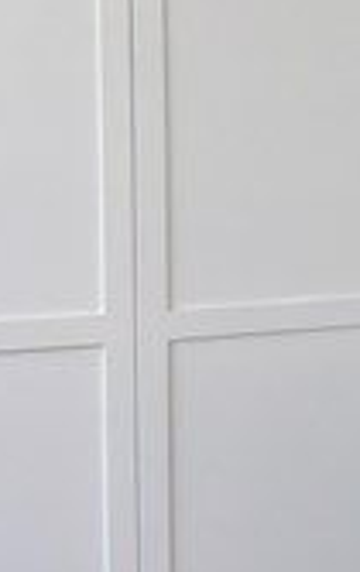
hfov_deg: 14.6
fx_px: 1266
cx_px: 610
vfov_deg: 25.2
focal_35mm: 81
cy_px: 135
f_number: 1.78
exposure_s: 1/1522
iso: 320
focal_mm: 6.76
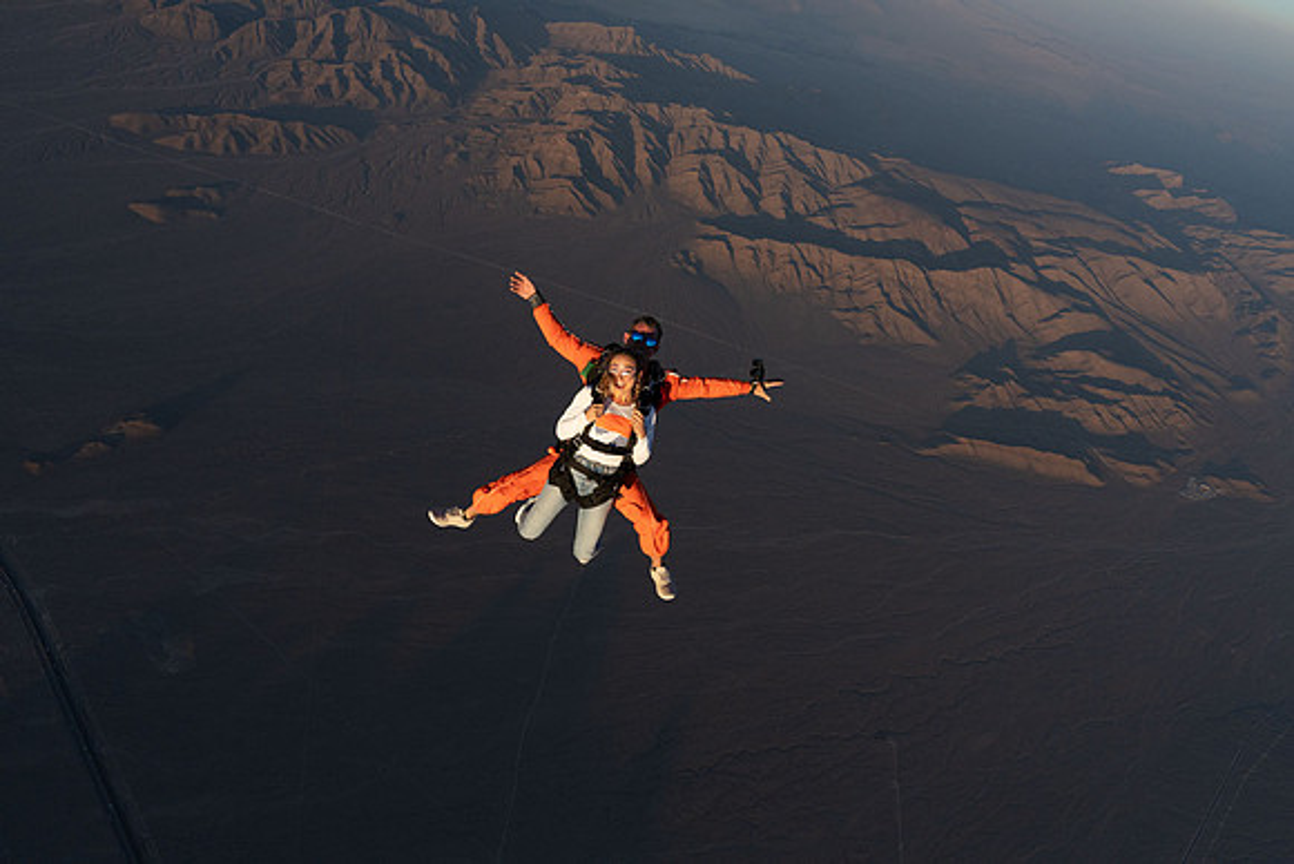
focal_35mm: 24
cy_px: 432
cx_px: 647
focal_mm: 24
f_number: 8
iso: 1250
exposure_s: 1/2000
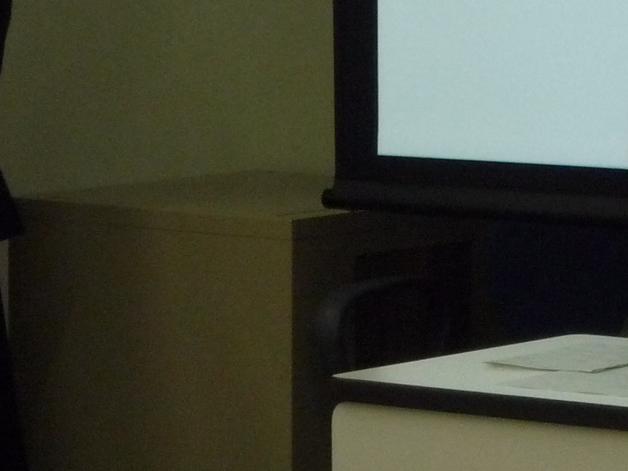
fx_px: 5117
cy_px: -46
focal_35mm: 282
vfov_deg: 5.3
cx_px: 849
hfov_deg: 6.9
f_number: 5.5
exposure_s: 1/50
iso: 400
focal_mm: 15.2
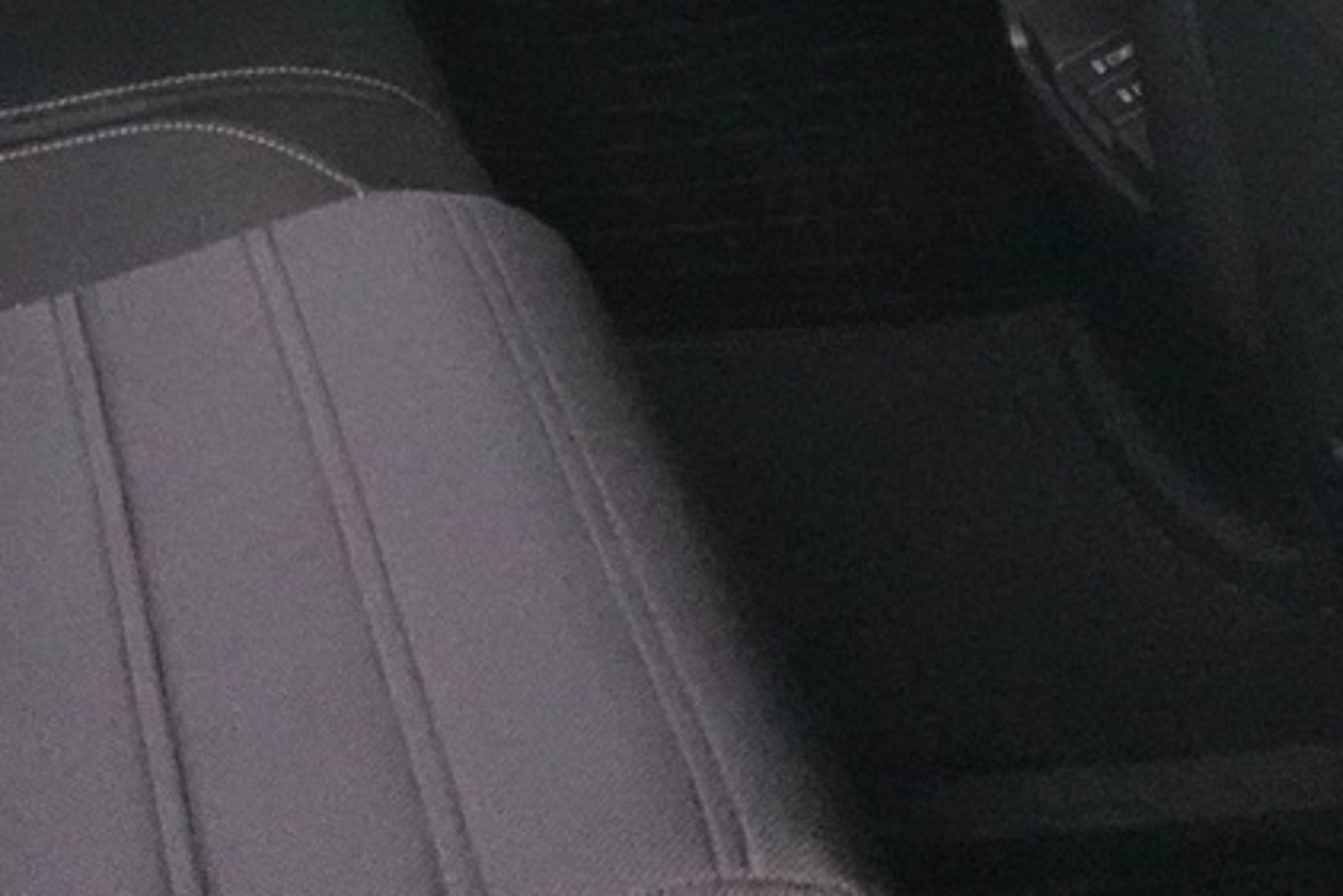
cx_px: -105
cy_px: -453
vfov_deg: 16.2
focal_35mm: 77
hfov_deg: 24.7
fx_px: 2873
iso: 6400
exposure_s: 1/80
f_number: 2
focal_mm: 7.6
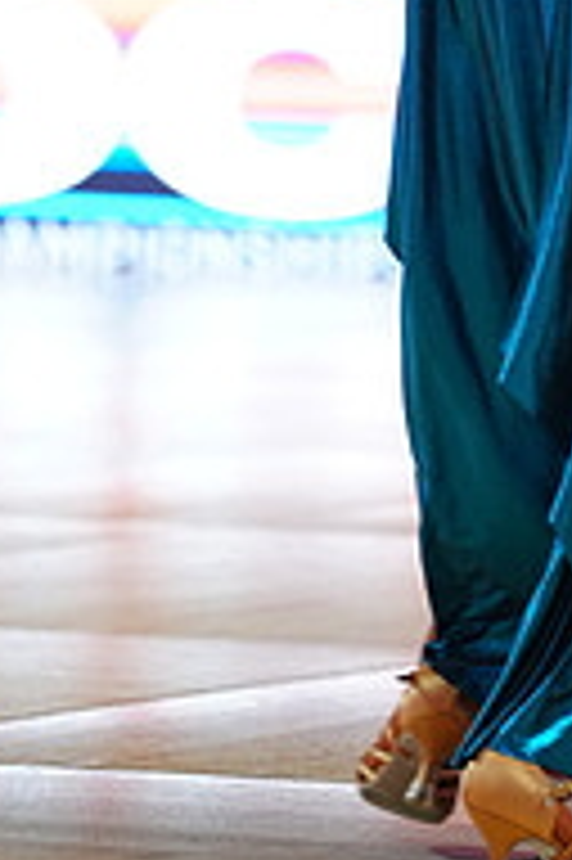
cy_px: -266
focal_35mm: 478
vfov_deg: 4.3
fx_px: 11412
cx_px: 768
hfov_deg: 2.9
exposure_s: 1/400
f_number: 2.8
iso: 1000
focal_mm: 157
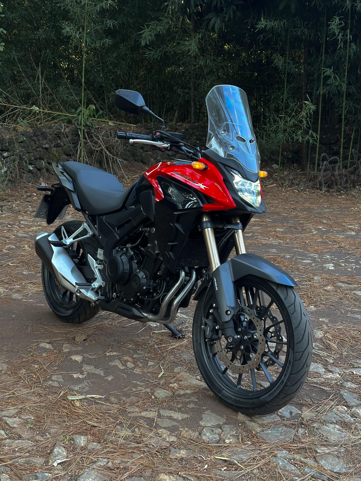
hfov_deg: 30.3
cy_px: 240
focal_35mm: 48
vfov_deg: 39.7
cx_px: 180
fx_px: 667
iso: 80
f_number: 1.78
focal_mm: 6.86
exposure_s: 1/97
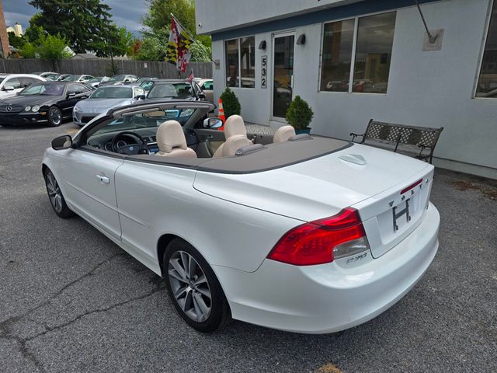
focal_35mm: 23
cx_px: 248
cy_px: 186
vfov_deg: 58.9
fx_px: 330
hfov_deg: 73.9
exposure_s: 1/428
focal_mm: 6.3
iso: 12
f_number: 1.7
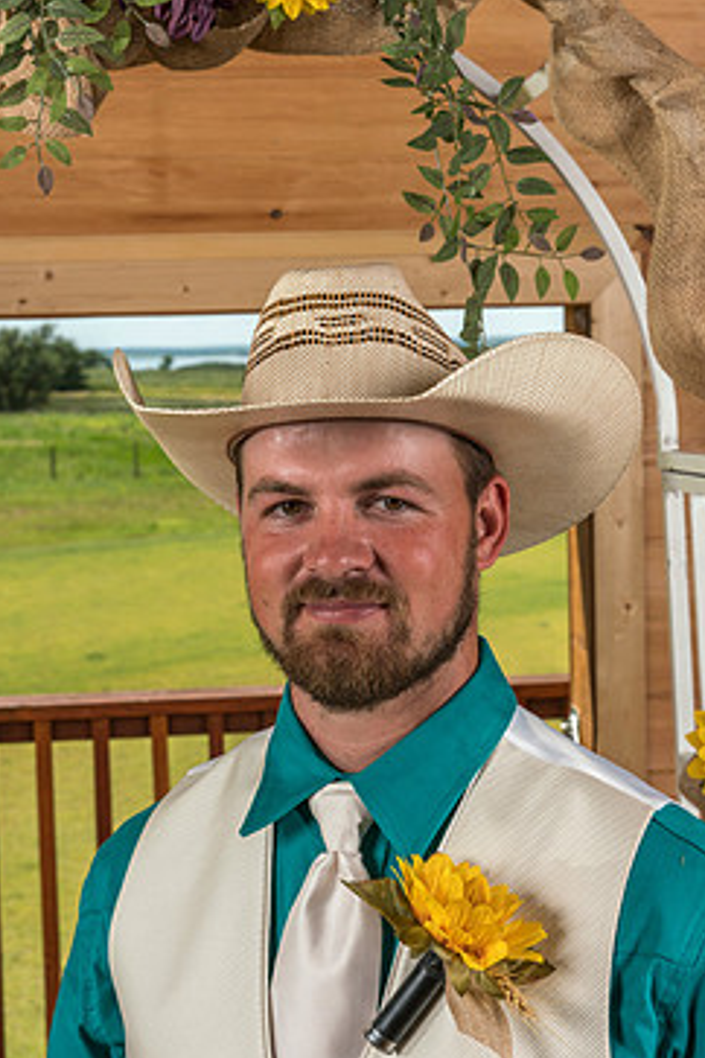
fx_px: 1821
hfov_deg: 21.9
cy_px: 606
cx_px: 376
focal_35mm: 62
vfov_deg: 32.3
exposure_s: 1/250
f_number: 9
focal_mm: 50
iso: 100
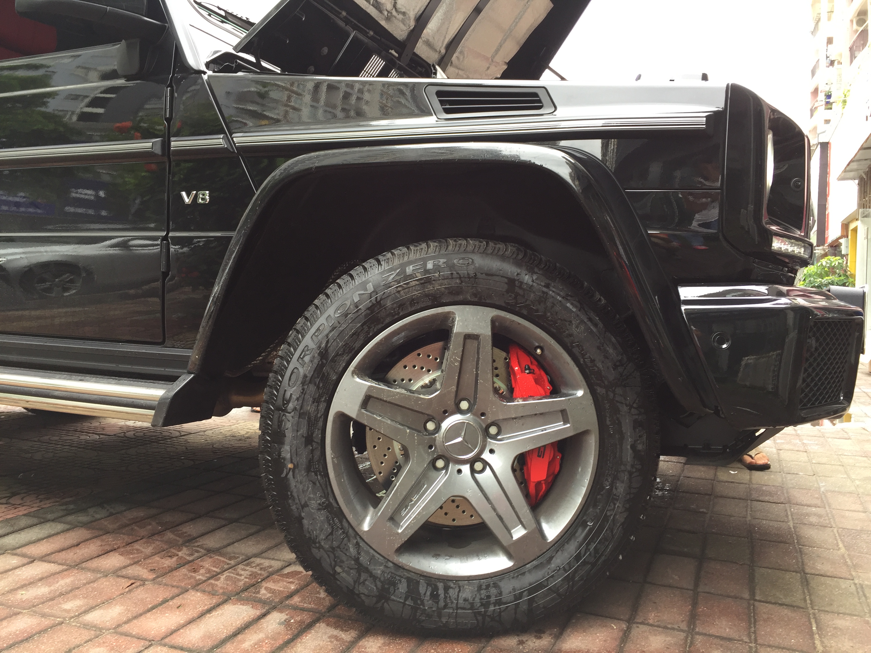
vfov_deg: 48.2
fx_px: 730
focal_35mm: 29
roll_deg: -2.2
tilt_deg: -0.3
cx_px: 436
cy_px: 326
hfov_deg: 61.7
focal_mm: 4.15
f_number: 2.2
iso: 40
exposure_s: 1/50
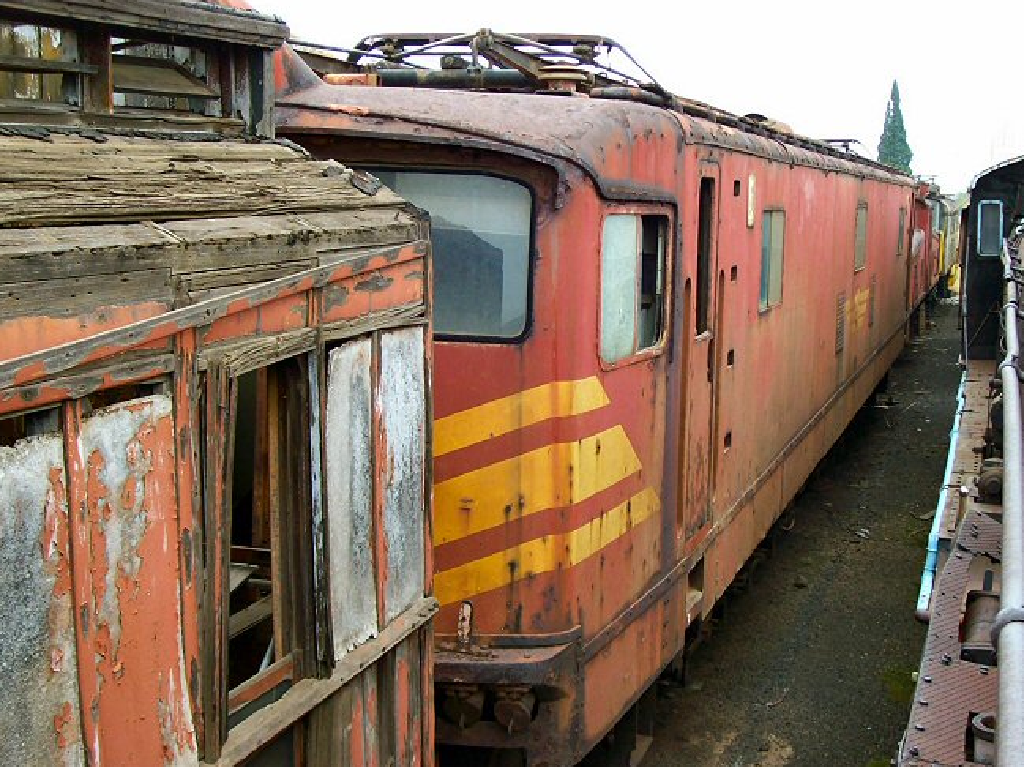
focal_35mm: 52
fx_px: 1537
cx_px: 566
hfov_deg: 36.8
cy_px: 412
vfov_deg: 28.0
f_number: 3
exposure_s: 1/148
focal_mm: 7.6
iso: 80
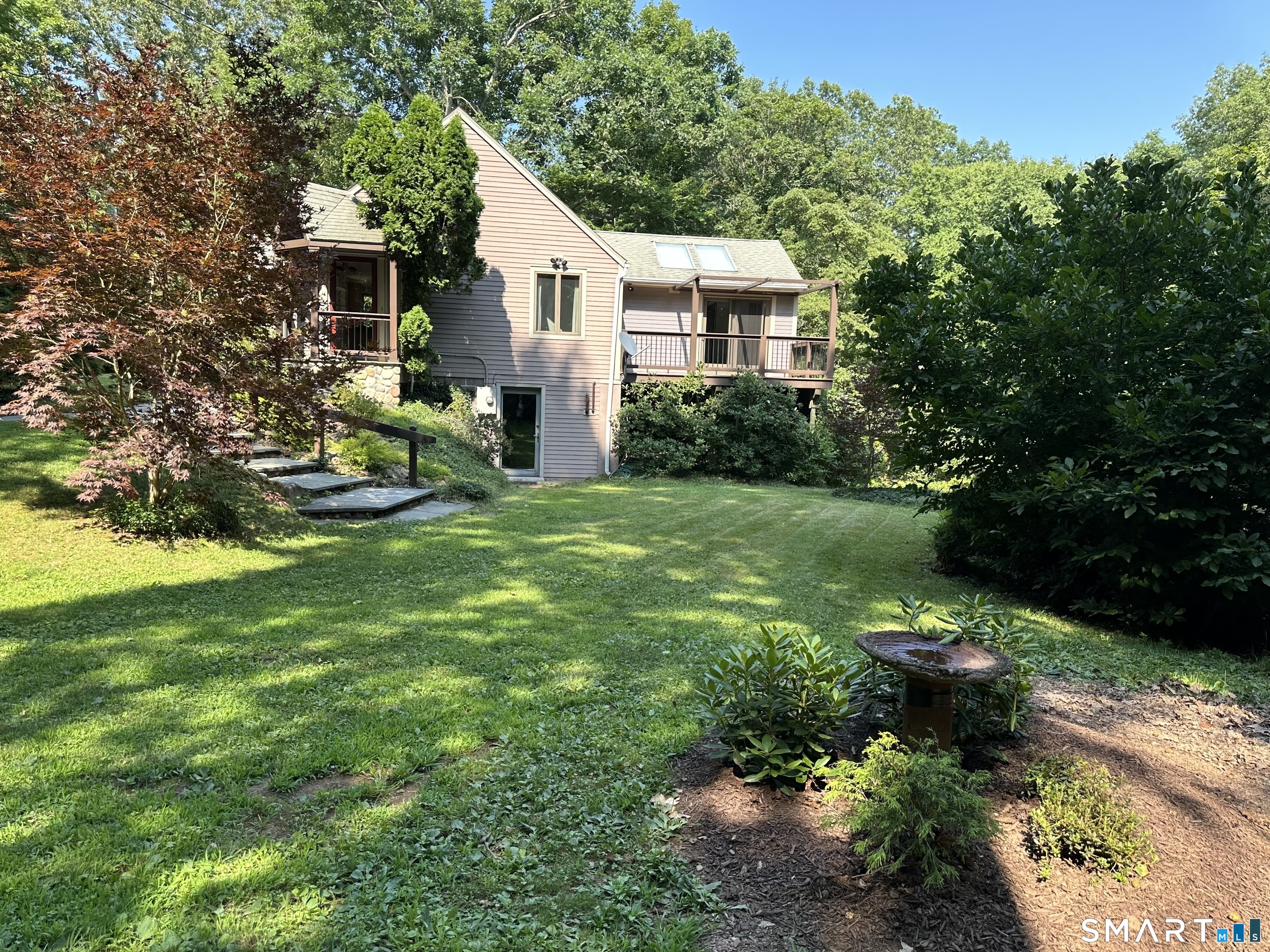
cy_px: 476
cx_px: 635
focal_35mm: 24
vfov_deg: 56.8
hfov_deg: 71.6
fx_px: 881
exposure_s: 1/604
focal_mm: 6.86
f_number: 1.78
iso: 80
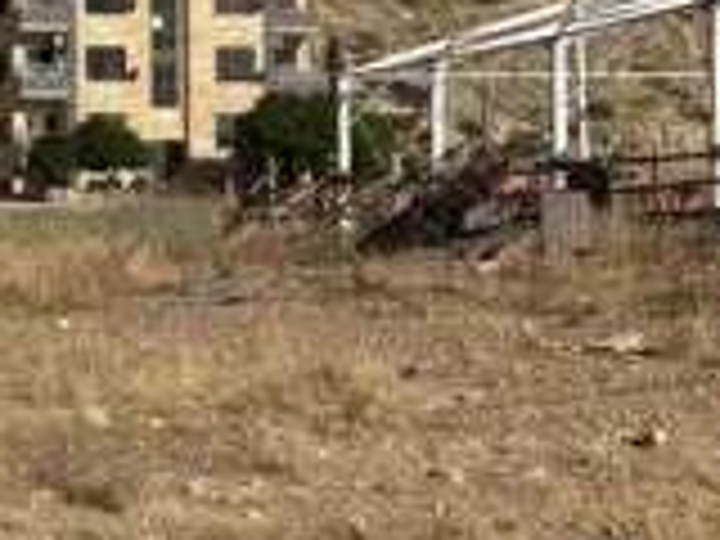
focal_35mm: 104
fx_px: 2163
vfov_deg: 14.2
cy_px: 122
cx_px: -580
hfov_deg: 16.0
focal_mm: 5.96
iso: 50
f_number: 1.6
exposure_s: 1/6993
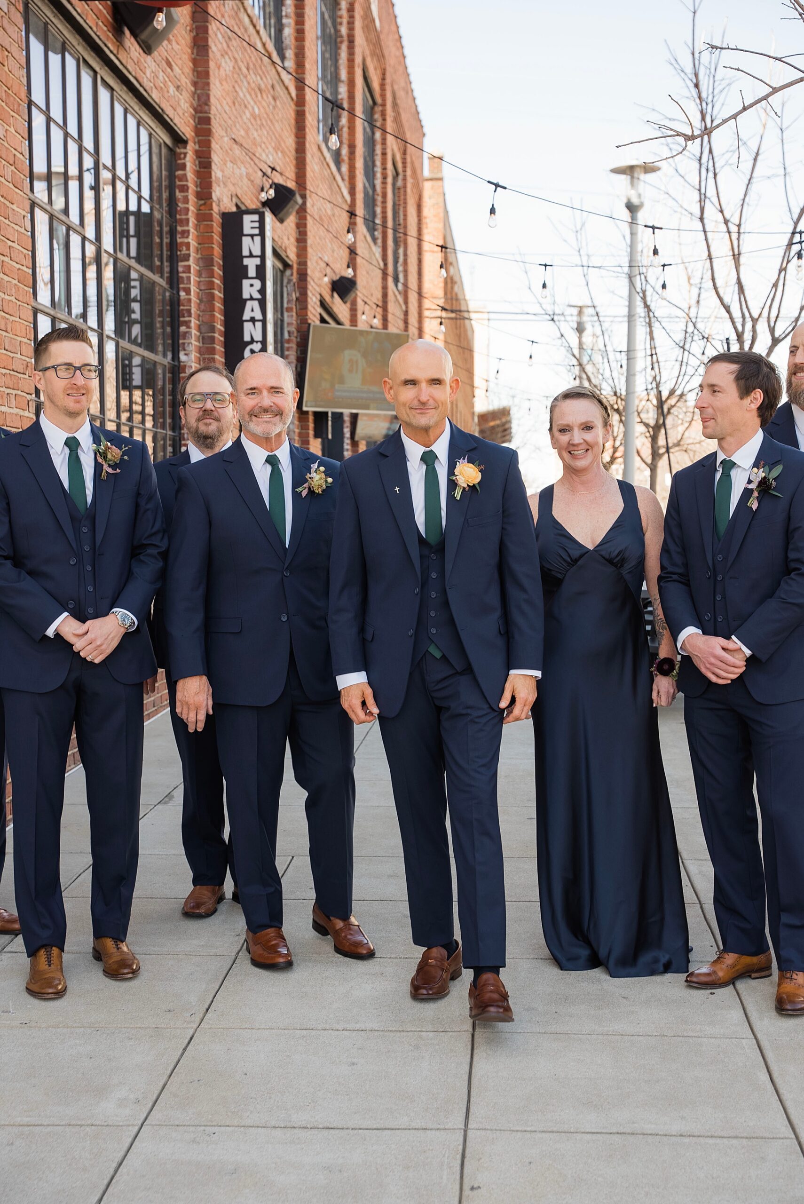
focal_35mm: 50
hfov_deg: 27.3
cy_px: 602
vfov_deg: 39.9
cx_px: 402
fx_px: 1656
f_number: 4.5
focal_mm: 49.5
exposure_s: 1/160
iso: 125
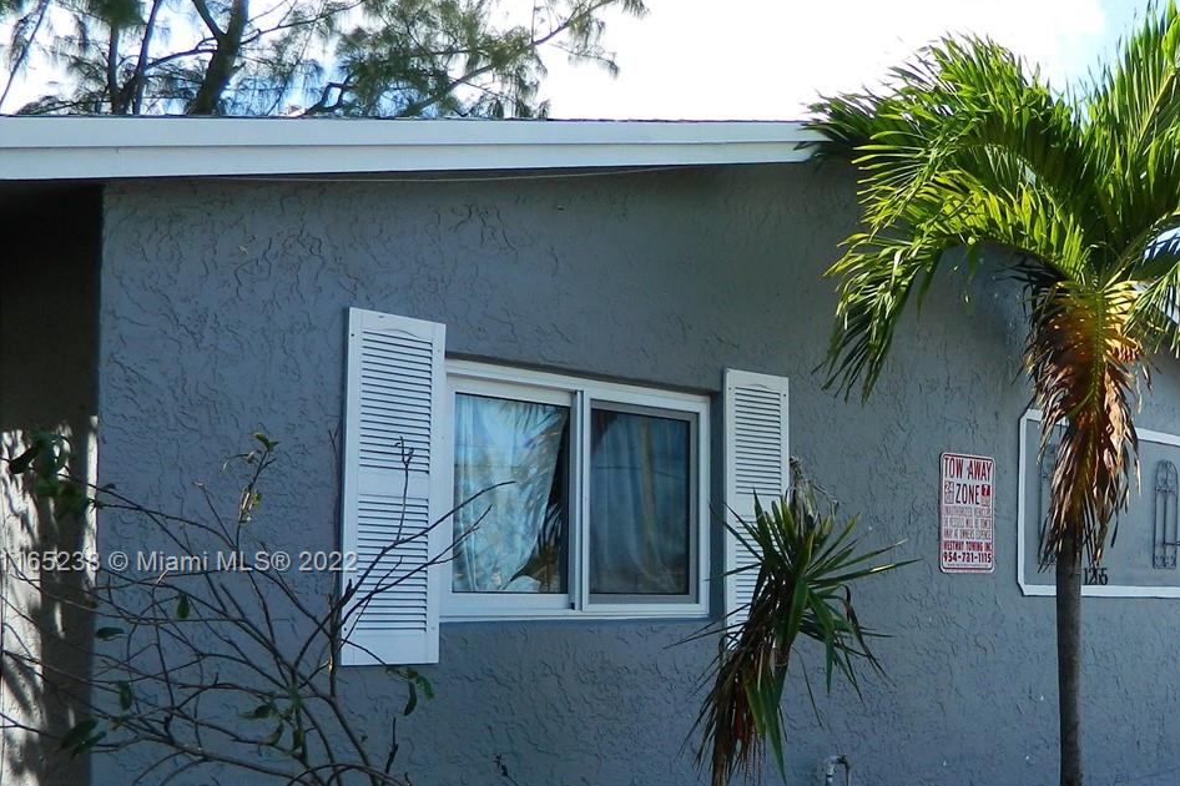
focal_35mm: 44
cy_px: 564
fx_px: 1442
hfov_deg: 42.4
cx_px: 957
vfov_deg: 30.1
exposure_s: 1/320
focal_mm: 4.5
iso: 80
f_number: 3.1
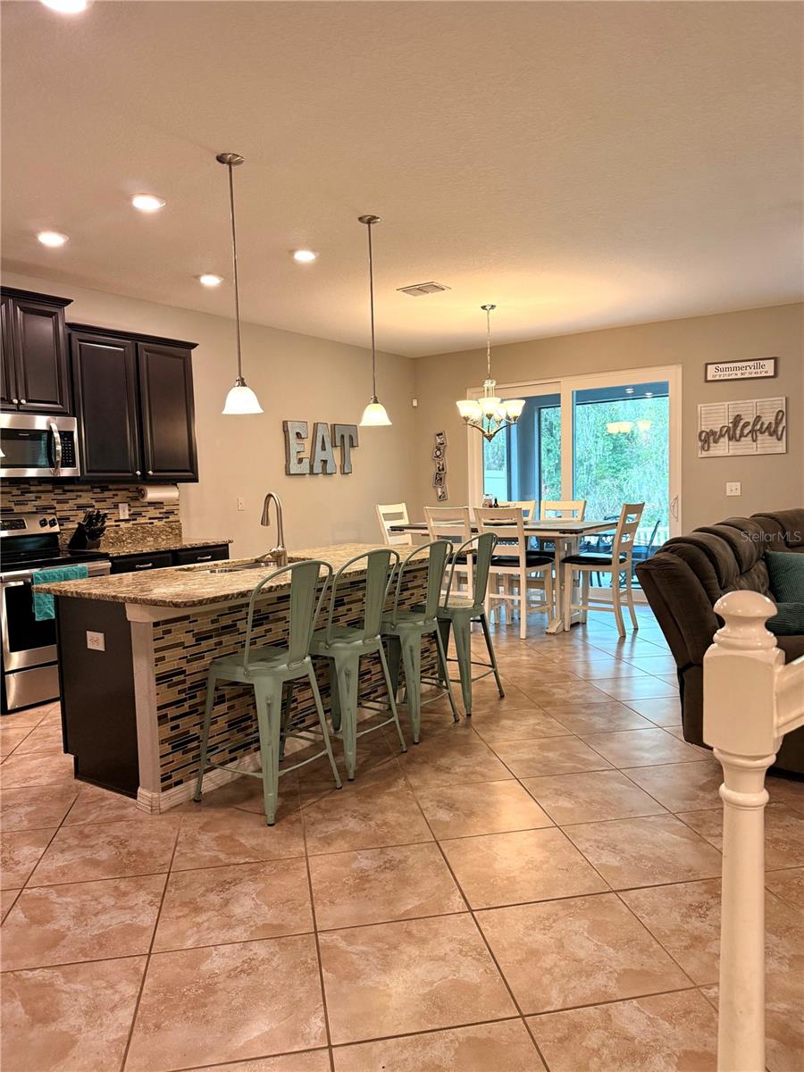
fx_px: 743
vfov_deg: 71.6
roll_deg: +1.5
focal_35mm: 24
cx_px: 402
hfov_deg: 56.8
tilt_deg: -3.9
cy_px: 536
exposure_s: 1/120
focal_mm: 6.76
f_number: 1.78
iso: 320
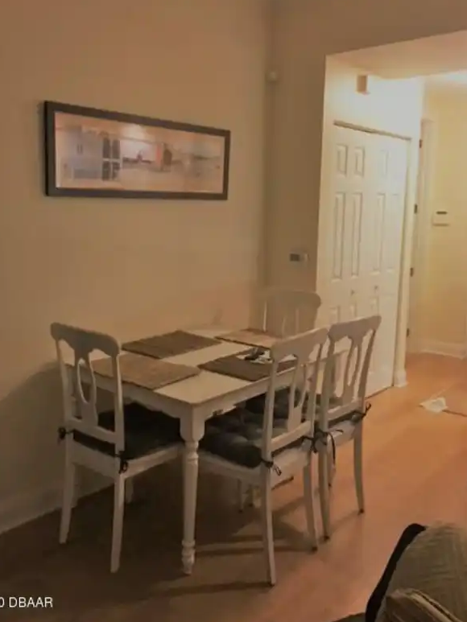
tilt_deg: -9.6
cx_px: 217
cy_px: 285
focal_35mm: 32
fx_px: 575
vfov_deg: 56.7
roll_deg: -1.2
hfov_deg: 44.1
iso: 200
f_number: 2.2
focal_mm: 4.15
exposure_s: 1/15
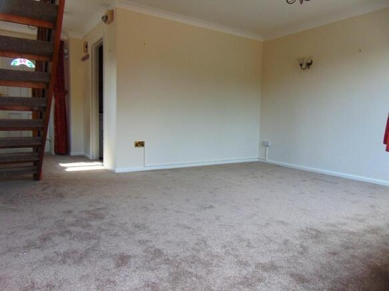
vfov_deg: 54.9
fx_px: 281
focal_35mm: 25
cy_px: 146
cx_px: 194
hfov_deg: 69.4
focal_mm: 4.5
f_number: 3
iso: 80
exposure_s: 1/125
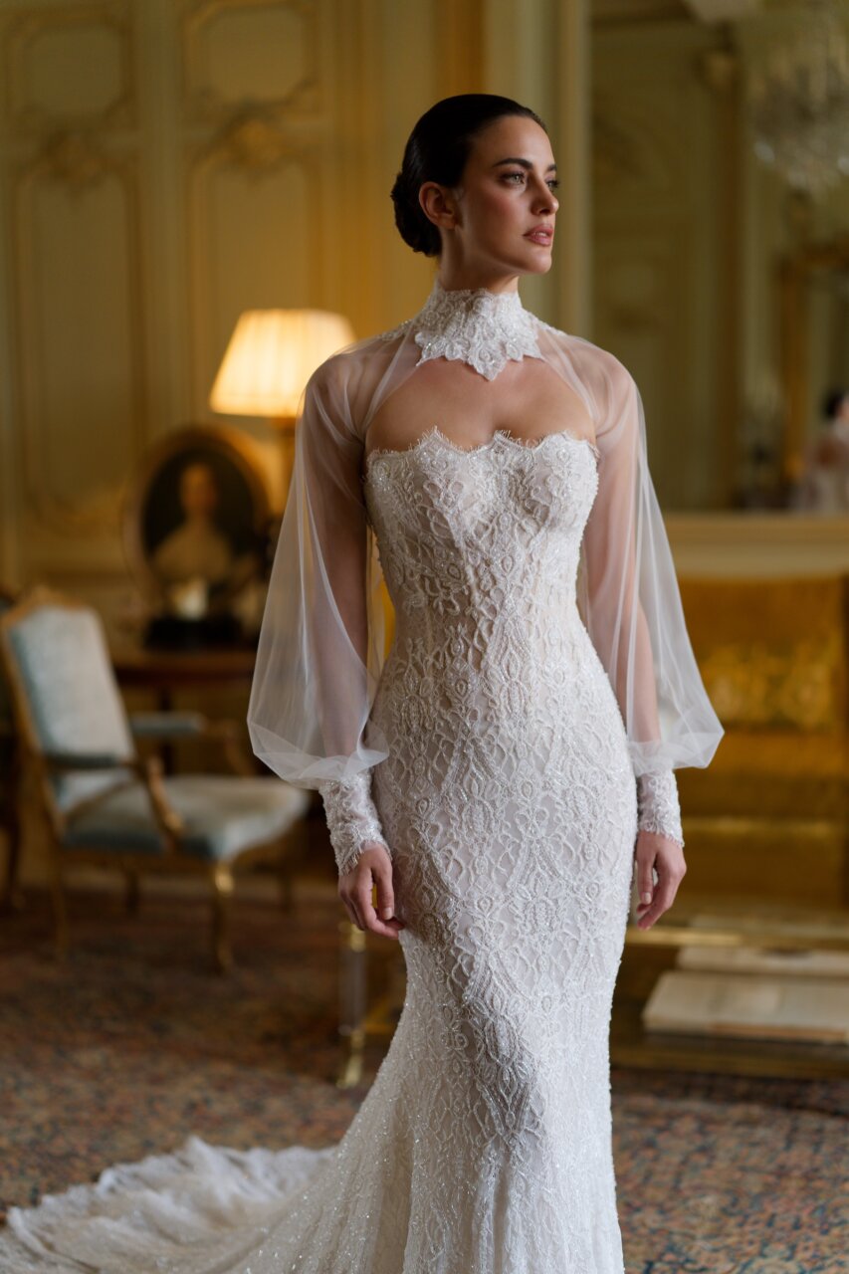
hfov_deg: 27.0
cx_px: 424
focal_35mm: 50
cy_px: 637
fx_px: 1769
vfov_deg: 39.6
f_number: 1.2
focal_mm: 50
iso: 320
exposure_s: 1/250
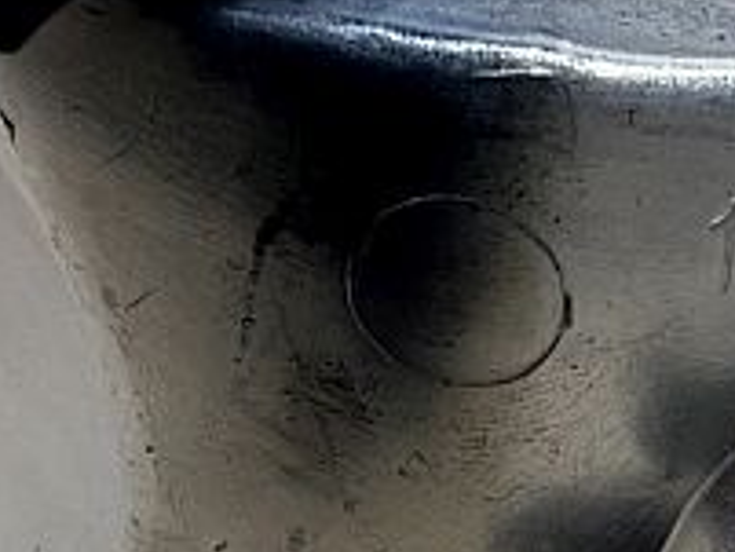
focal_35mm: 155
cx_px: 402
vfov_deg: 9.5
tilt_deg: -35.7
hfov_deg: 12.7
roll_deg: +1.6
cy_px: 600
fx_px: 3293
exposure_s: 1/100
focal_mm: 4.2
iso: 64
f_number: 1.6
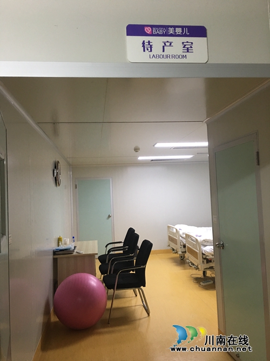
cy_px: 180
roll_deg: +2.1
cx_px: 135
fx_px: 302
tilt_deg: +2.6
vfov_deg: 61.7
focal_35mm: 29
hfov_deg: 48.2
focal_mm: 4.15
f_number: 2.2
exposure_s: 1/17
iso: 64
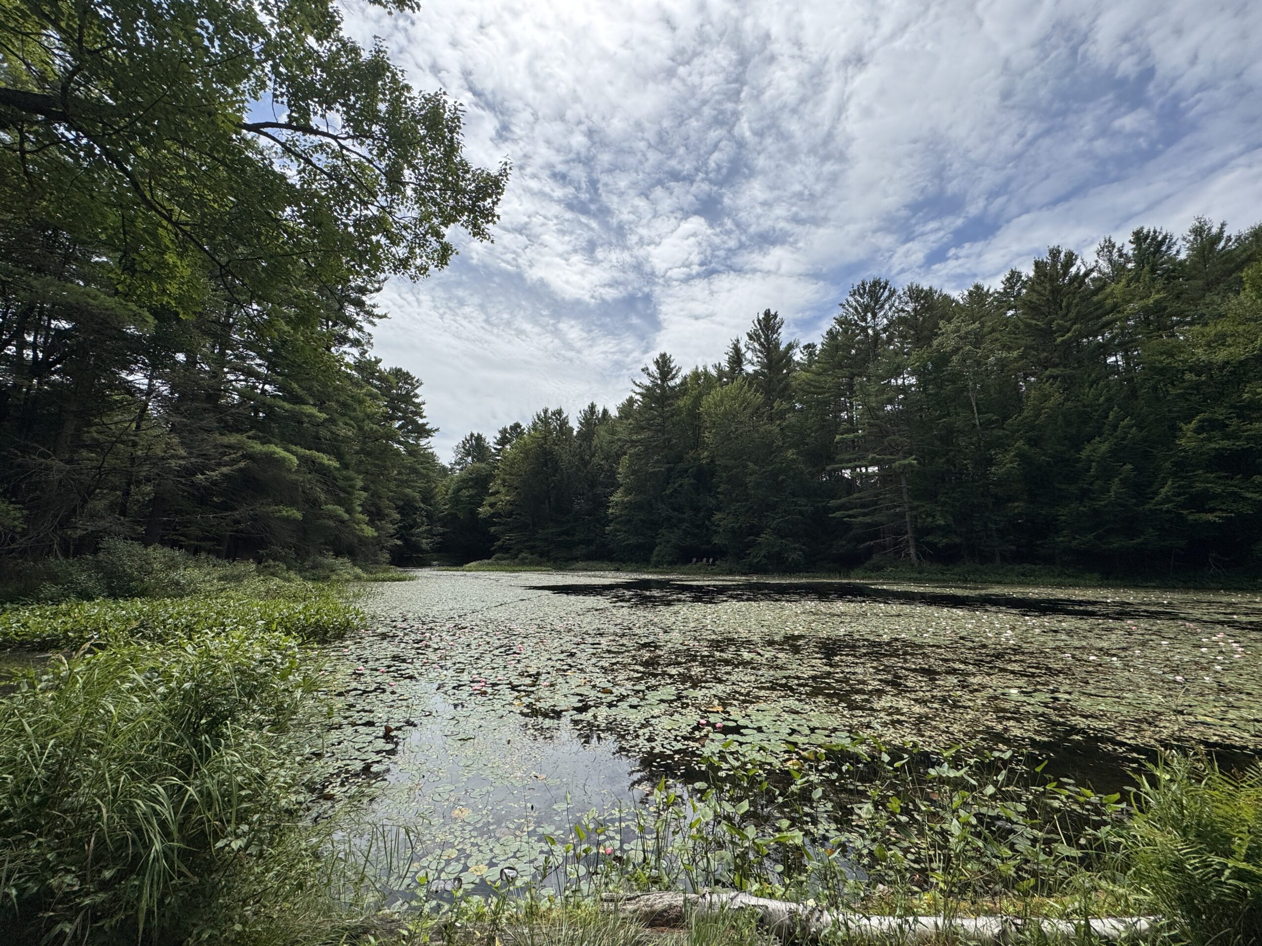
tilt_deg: +8.8
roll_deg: -1.0
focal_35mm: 14
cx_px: 631
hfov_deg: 102.1
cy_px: 473
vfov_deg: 85.7
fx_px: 510
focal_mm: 2.22
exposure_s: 1/3906
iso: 40
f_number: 2.2
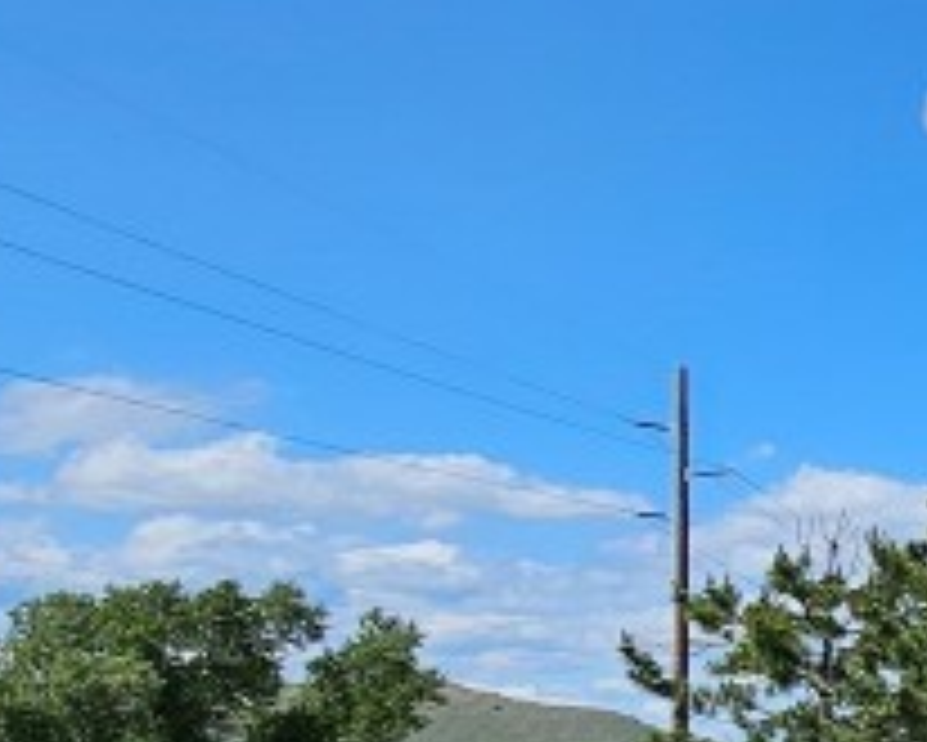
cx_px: 1948
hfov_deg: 17.8
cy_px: 787
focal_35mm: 63
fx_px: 1729
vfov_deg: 23.0
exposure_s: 1/3436
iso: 50
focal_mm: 2.2
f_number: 2.2
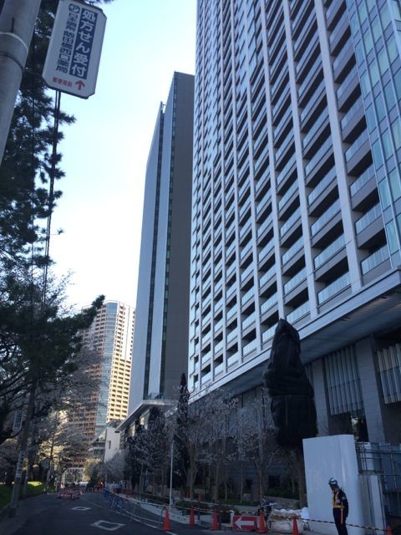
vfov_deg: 60.0
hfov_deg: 46.8
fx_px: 463
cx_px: 200
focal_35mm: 30
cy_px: 268
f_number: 2.2
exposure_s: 1/554
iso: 32
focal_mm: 4.12
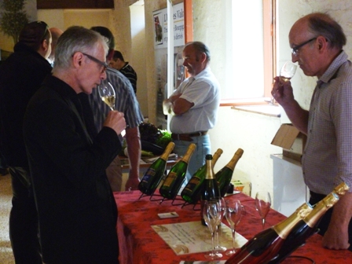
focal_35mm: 60
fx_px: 610
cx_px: 176
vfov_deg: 24.4
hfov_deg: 32.2
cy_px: 132
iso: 500
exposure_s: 1/60
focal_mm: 10.7
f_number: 4.3
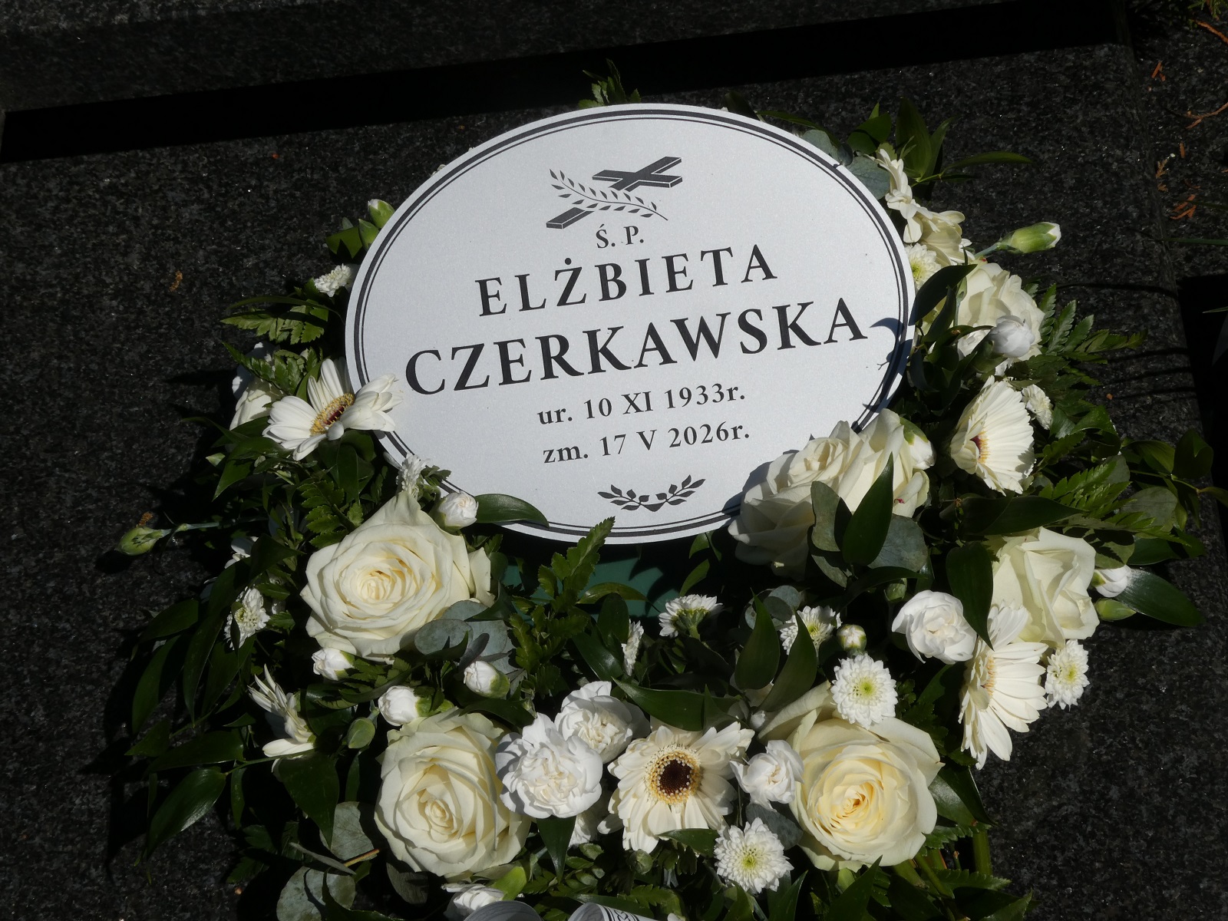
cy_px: 460
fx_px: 2306
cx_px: 614
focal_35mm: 65
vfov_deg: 22.6
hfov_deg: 29.8
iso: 80
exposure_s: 1/800
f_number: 7.1
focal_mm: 11.7
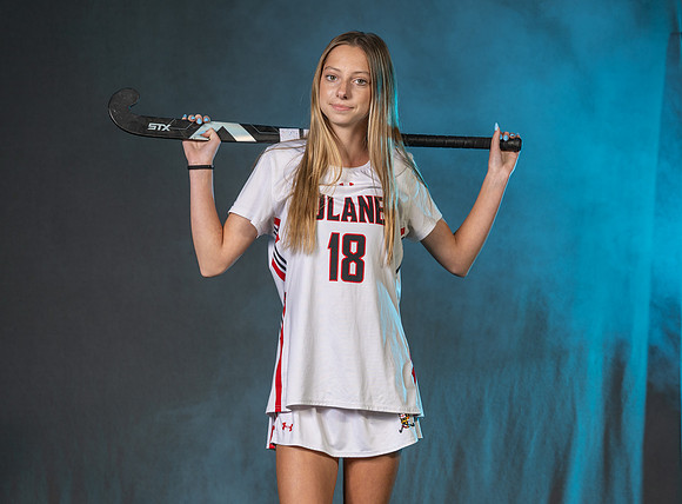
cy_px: 264
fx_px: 2595
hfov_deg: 15.0
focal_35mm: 132
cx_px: 396
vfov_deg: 11.1
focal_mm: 88
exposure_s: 1/200
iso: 80
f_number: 5.6
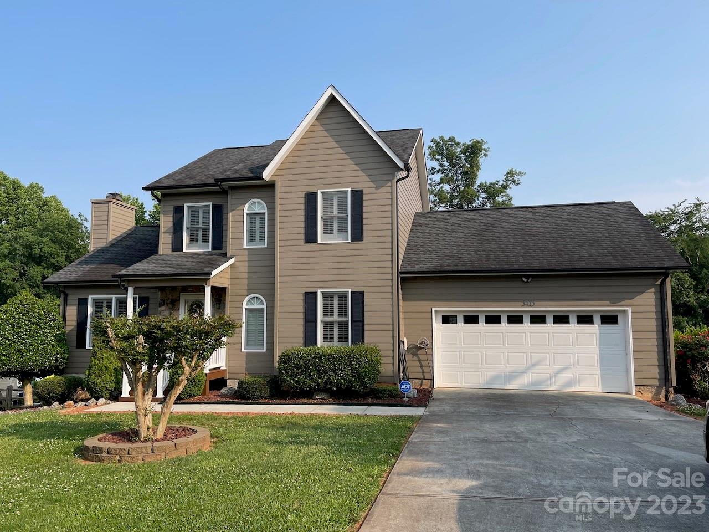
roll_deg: +0.7
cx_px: 354
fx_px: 533
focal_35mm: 26
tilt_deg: +5.7
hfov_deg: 67.3
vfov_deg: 53.1
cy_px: 266
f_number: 1.6
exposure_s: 1/2012
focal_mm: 5.1
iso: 32
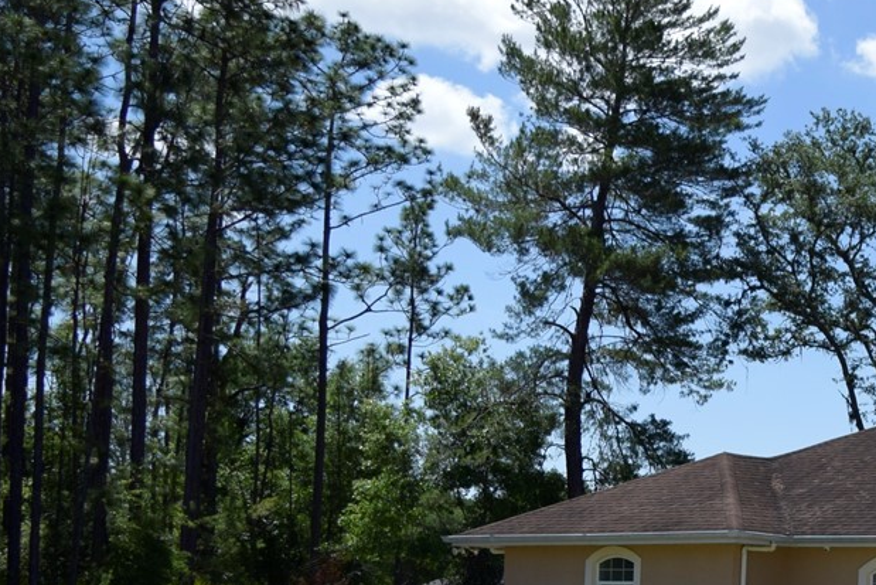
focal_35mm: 74
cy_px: 556
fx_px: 1801
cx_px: 1061
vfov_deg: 18.1
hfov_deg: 24.6
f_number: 3.5
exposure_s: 1/2500
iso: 200
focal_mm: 18
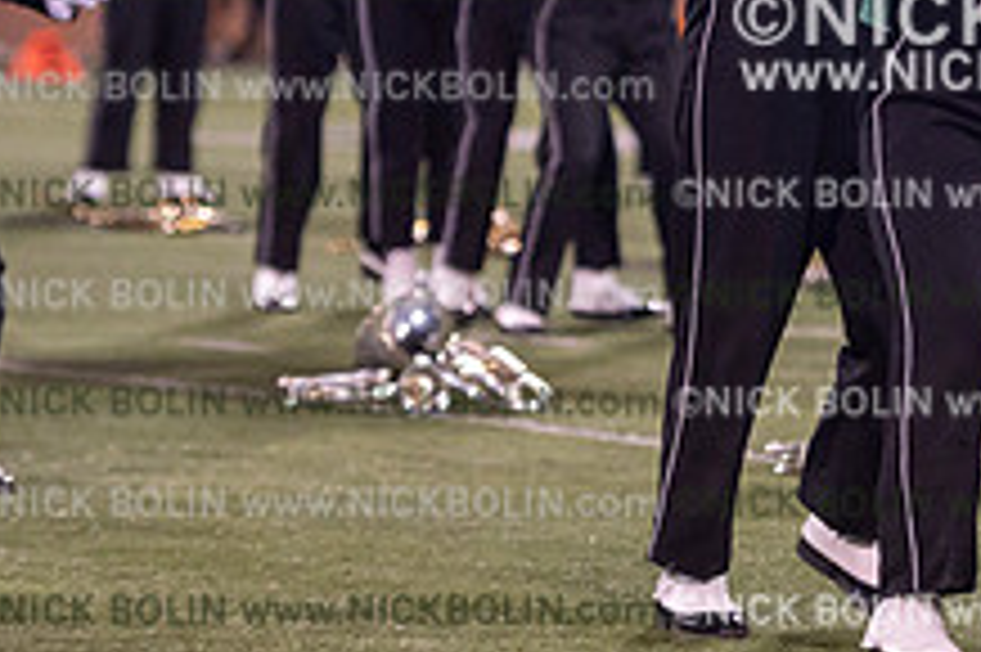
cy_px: -119
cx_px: 1017
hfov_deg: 6.9
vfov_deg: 4.6
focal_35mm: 298
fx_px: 8114
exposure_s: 1/1250
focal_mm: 112
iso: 2500
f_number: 2.8
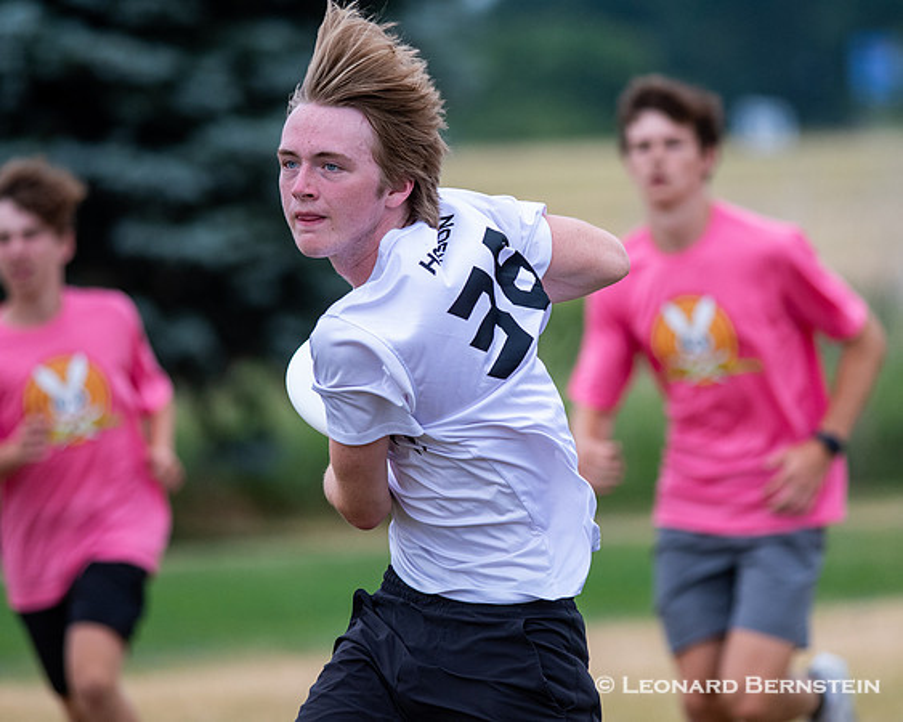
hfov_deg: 3.8
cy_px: 362
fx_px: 13590
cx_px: 544
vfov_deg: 3.0
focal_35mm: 509
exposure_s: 1/3200
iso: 800
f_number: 4.5
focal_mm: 300
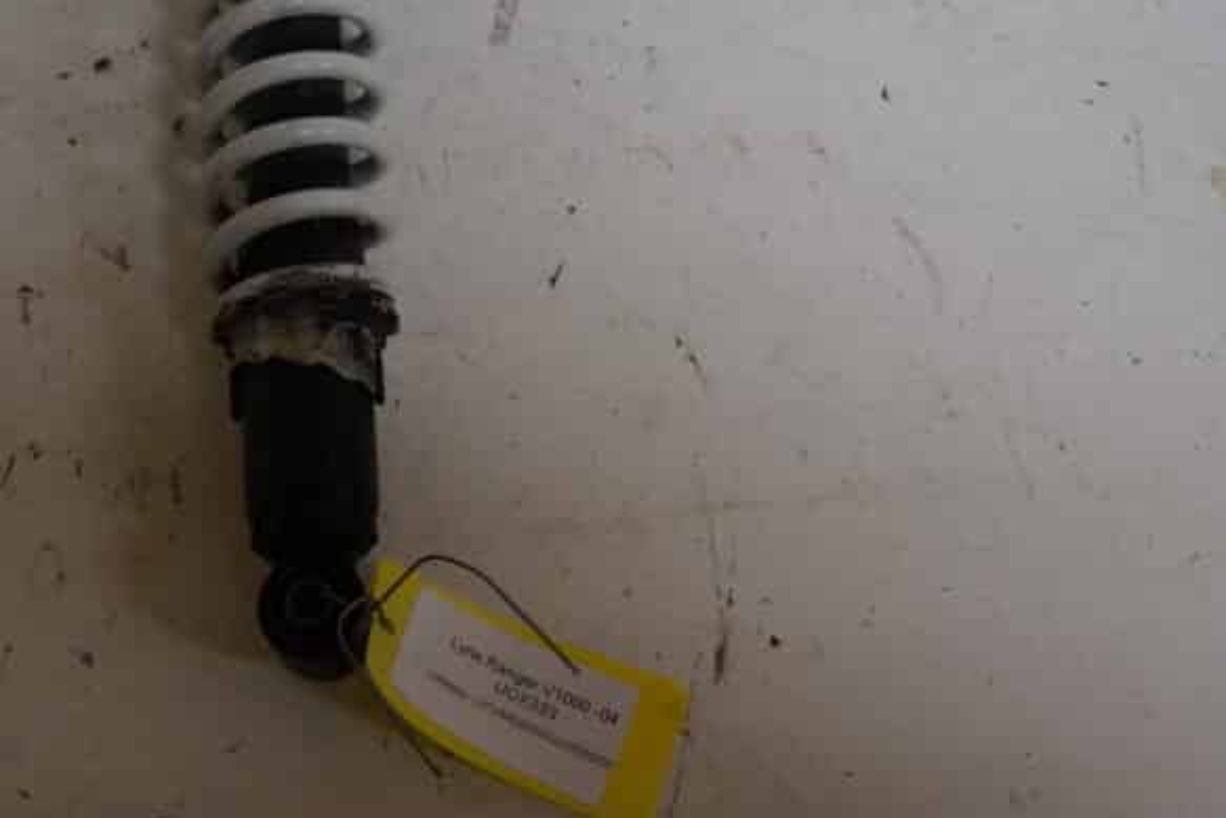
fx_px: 1976
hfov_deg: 34.0
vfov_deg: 22.9
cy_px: 108
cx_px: 370
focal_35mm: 58
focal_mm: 22
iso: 500
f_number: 4
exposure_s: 1/60
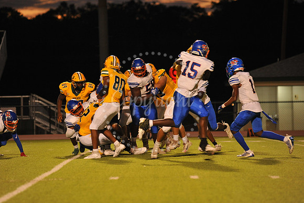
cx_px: 152
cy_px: 102
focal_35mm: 200
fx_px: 1688
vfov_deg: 6.9
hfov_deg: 10.3
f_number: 4.5
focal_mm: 200
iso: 2000
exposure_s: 1/250
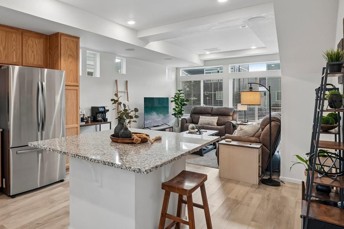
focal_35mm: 23
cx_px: 114
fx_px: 217
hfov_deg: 74.5
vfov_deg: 55.5
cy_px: 96
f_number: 8
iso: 500
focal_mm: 11
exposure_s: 1/30
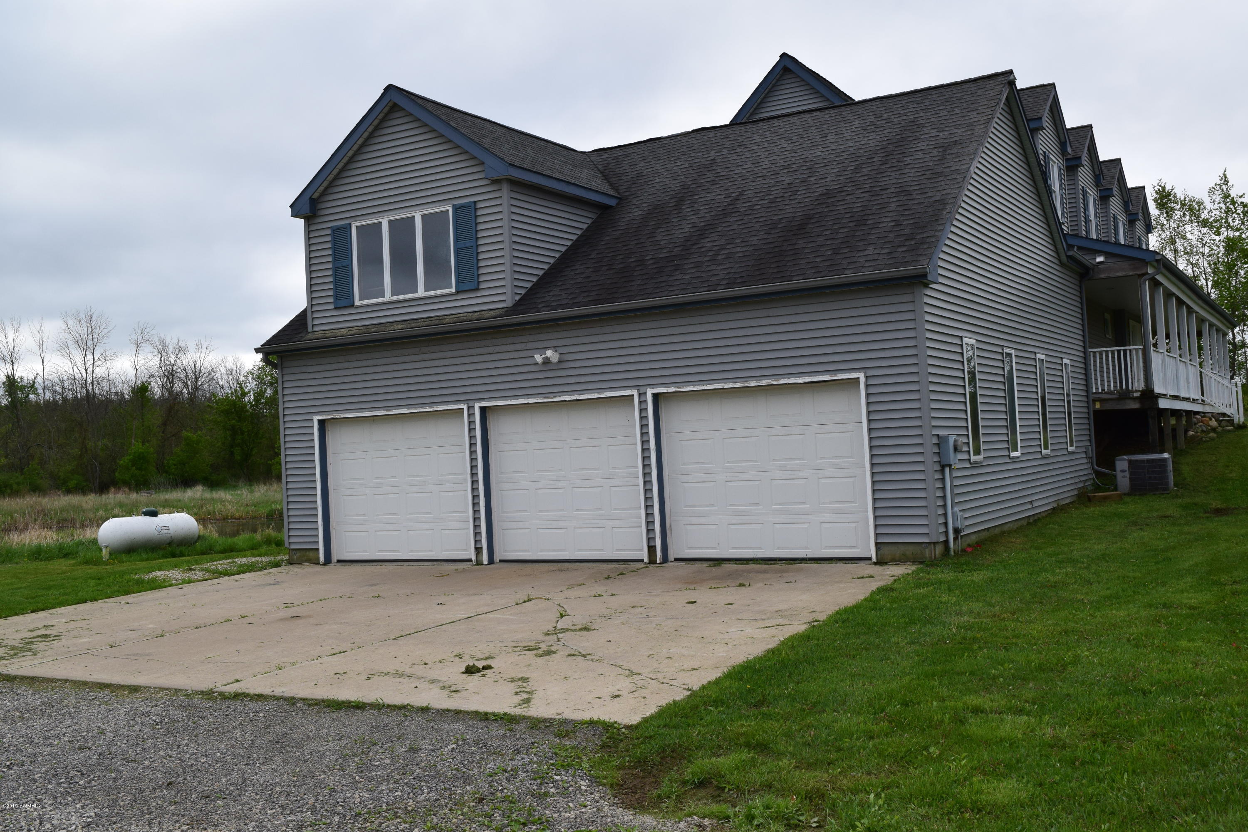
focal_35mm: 36
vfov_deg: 36.9
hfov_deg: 53.1
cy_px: 416
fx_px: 1248
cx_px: 624
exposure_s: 1/500
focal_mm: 24
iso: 400
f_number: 11
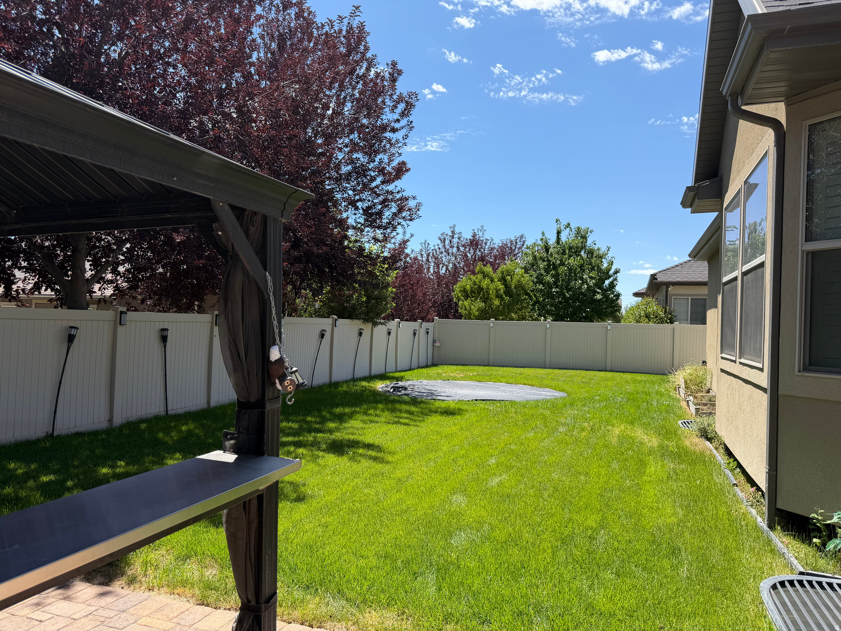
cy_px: 316
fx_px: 583
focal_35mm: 24
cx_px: 420
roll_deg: -2.1
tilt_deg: +1.7
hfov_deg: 71.6
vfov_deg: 56.8
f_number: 1.78
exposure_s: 1/2801
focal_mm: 6.76
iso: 80
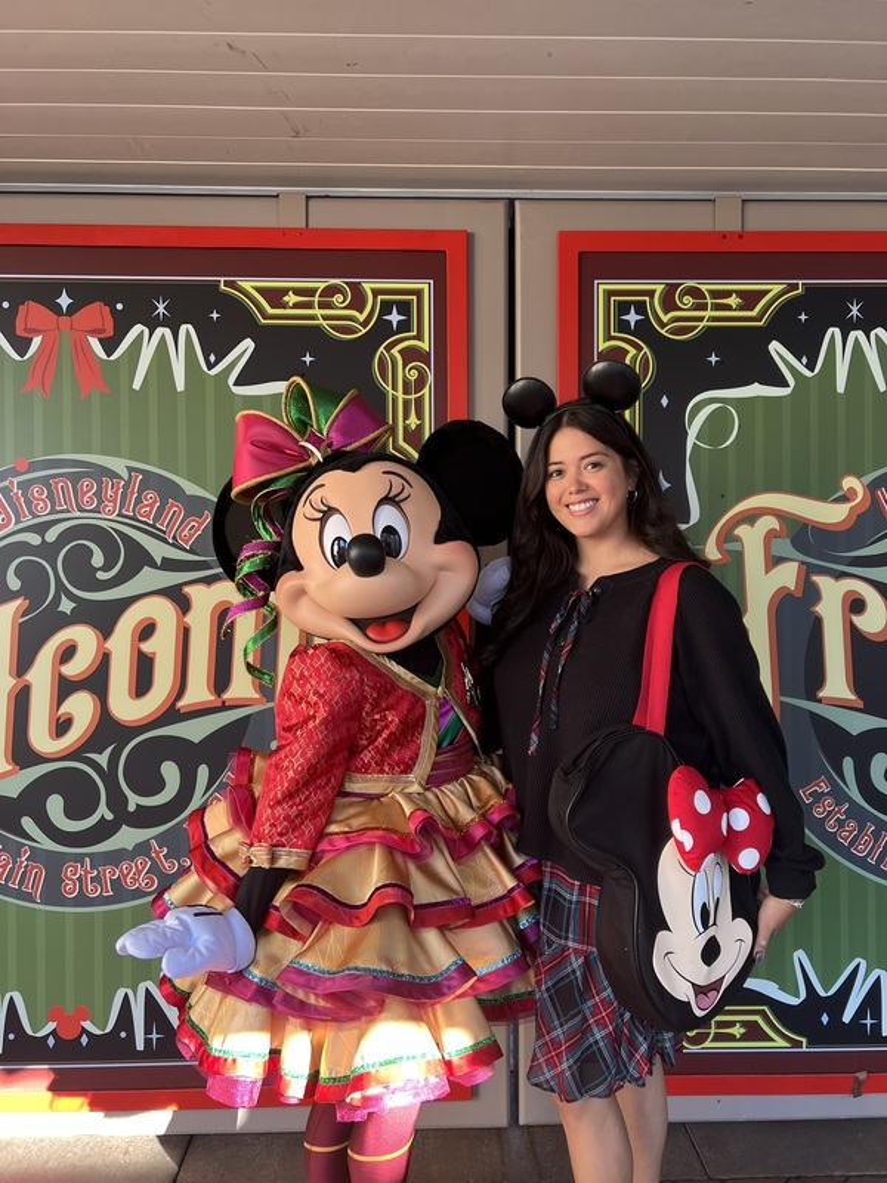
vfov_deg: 67.3
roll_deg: +1.5
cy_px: 592
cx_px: 444
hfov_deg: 53.1
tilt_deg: -0.1
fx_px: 888
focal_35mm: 26
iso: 64
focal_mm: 5.7
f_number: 1.5
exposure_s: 1/121
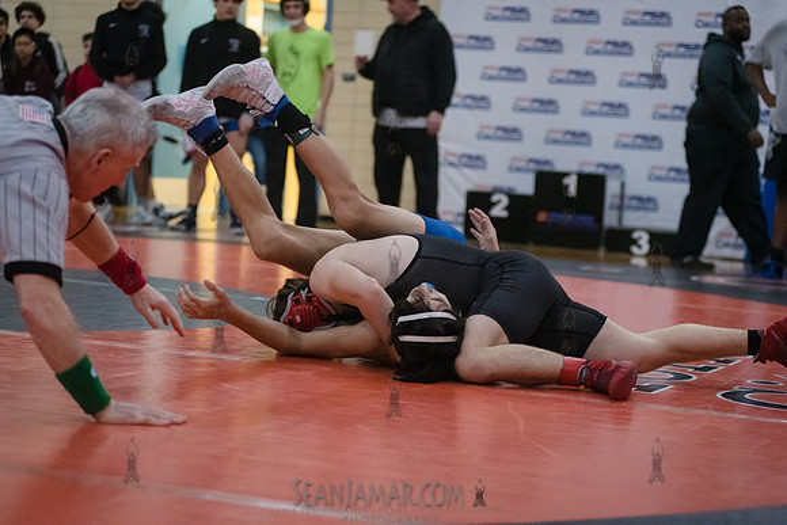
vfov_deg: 17.1
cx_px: 394
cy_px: 262
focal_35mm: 80
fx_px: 1749
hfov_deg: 25.4
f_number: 3.2
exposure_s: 1/400
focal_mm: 80
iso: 8000
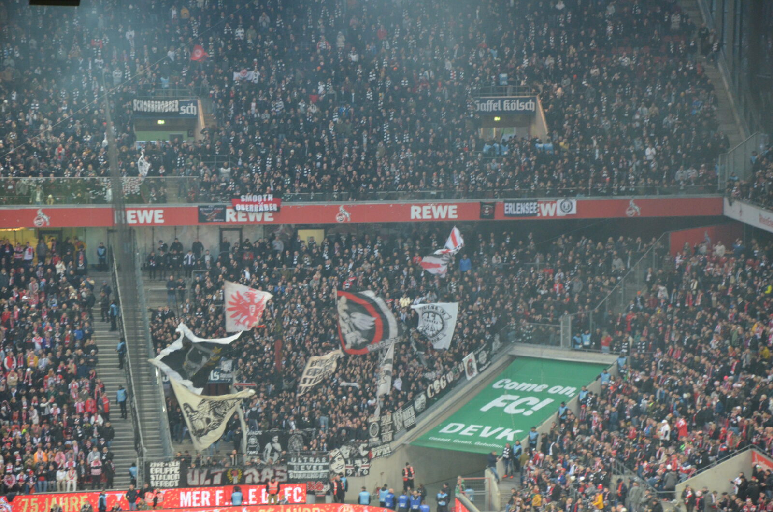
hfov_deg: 13.1
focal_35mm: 158
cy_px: 256
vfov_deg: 8.7
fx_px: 3375
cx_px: 386
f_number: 5.6
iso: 2500
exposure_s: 1/125
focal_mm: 105
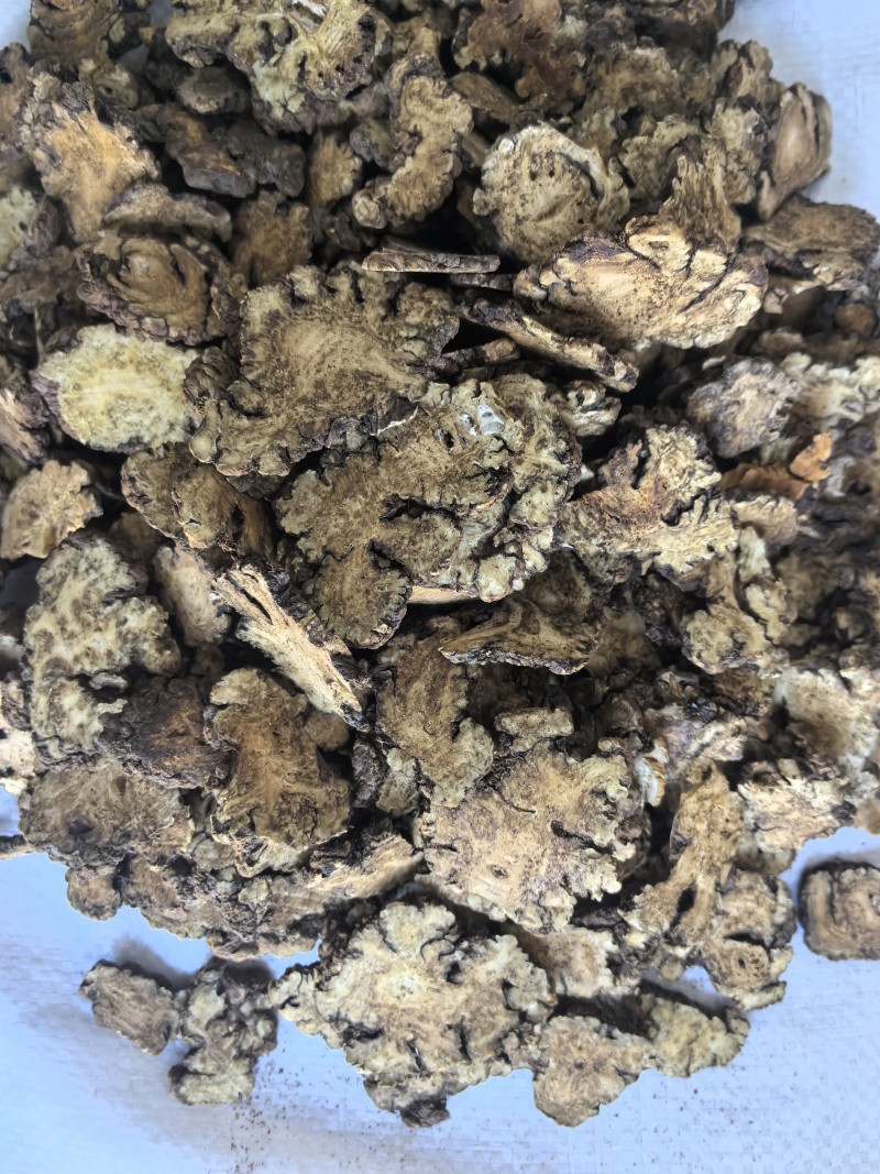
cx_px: 440
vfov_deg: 65.3
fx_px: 915
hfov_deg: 51.3
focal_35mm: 27
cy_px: 587
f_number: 2
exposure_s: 1/100
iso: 125
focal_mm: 5.75
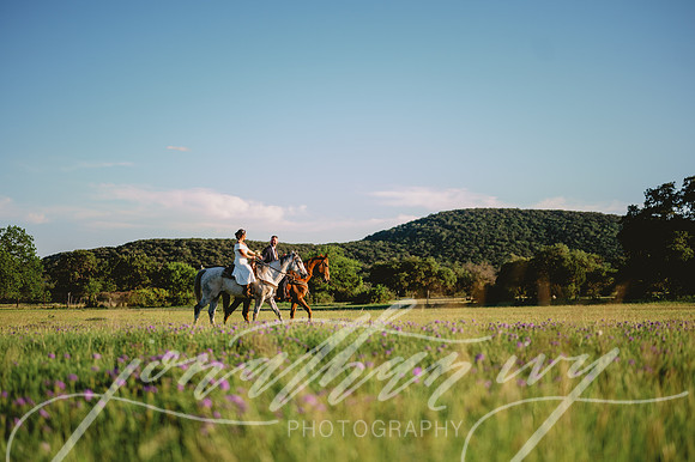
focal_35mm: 50
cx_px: 348
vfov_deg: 27.0
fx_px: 965
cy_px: 231
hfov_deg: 39.6
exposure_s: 1/3200
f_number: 2
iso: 80
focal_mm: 50
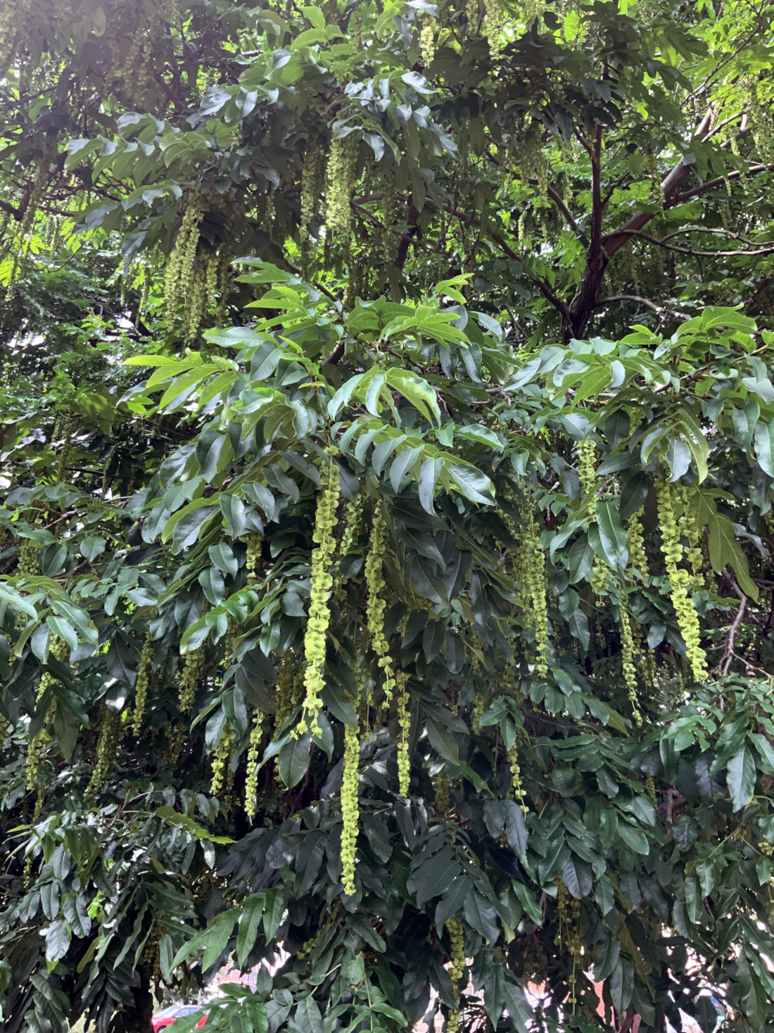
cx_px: 387
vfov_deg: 61.7
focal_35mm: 29
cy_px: 516
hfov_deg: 48.2
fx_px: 865
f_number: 1.8
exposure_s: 1/123
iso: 16
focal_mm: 3
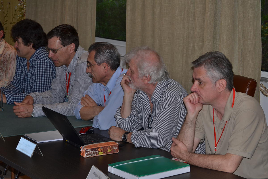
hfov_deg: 24.6
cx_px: 134
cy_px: 90
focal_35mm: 82
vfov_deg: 16.6
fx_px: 614
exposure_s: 1/60
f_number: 5.6
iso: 200
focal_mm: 55
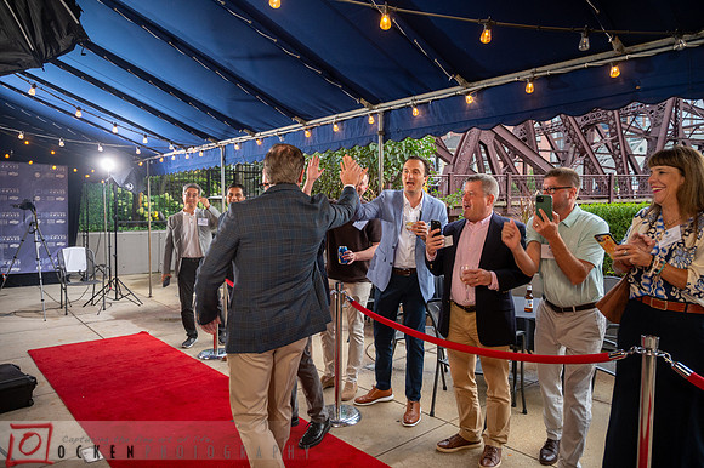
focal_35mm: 24
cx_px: 352
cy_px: 234
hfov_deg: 73.8
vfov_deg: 53.1
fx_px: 469
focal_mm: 24
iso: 800
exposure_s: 1/125
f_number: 4
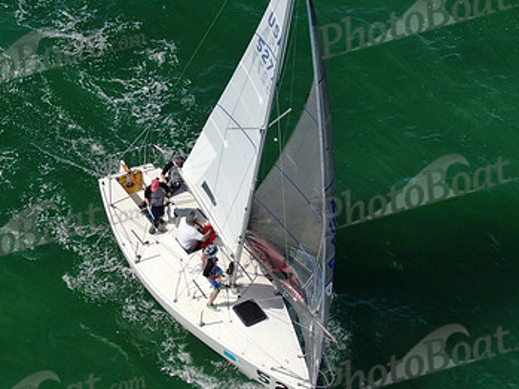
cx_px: 233
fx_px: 1170
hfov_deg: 25.0
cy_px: 125
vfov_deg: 18.8
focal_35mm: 78
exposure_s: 1/1250
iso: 100
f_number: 3.8
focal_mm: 8.42
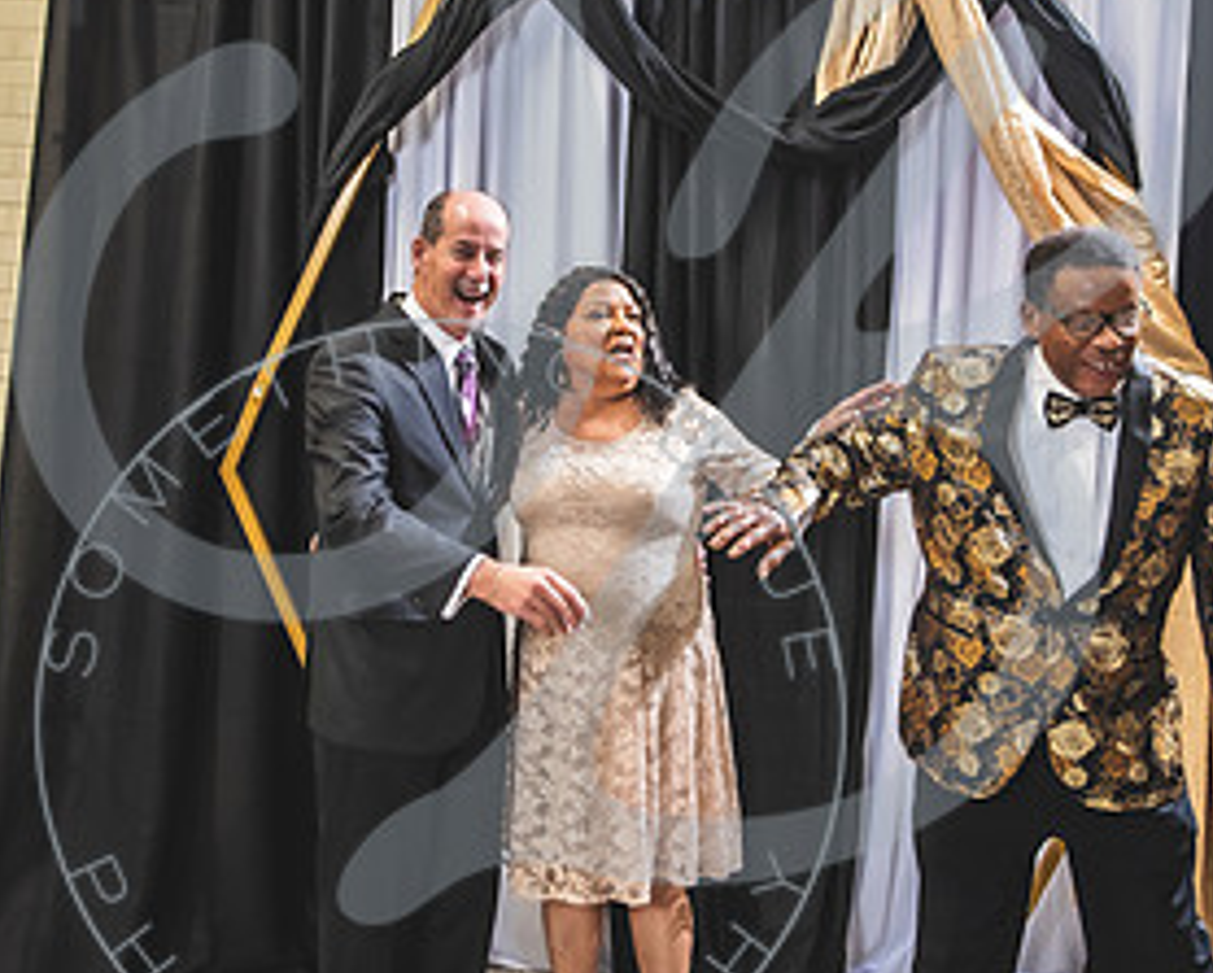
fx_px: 1581
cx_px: 637
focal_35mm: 44
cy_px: 393
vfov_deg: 34.1
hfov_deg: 42.0
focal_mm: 29
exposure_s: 1/250
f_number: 2.8
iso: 1600
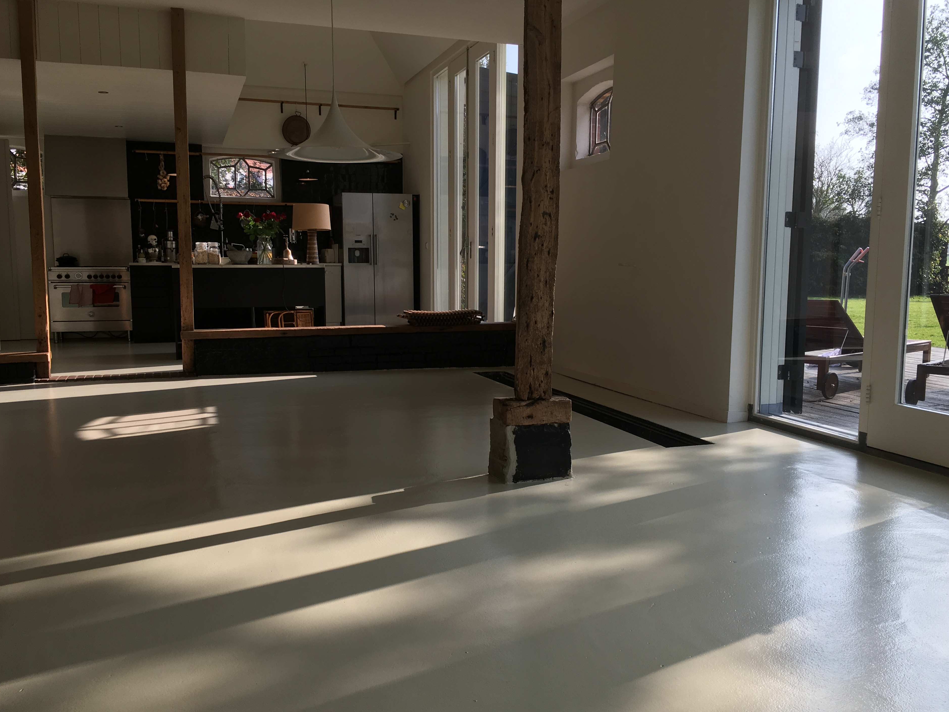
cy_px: 369
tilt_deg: -9.0
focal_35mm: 31
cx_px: 472
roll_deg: +0.1
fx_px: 850
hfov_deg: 58.4
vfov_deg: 45.4
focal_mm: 4.15
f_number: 2.2
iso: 25
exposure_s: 1/484
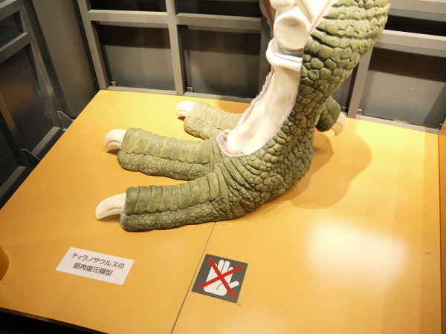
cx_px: 223
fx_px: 361
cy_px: 167
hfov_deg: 63.4
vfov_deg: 49.7
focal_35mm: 28
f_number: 3.5
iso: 400
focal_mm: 14
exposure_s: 1/4
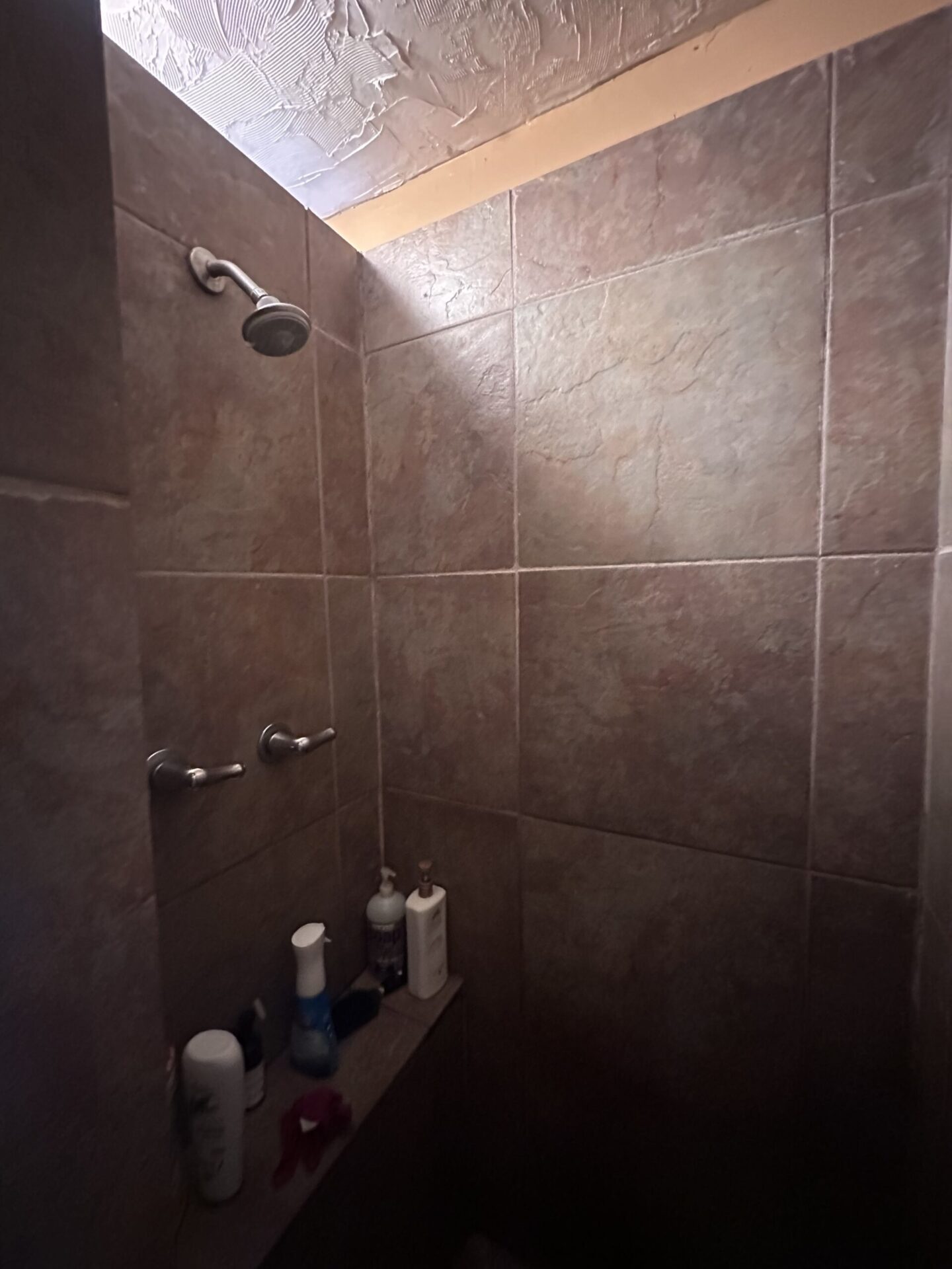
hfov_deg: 85.7
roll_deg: +0.8
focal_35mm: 14
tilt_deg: -3.9
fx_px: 513
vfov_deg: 102.1
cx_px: 476
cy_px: 634
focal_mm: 2.22
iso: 1600
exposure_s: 1/30
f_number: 2.2
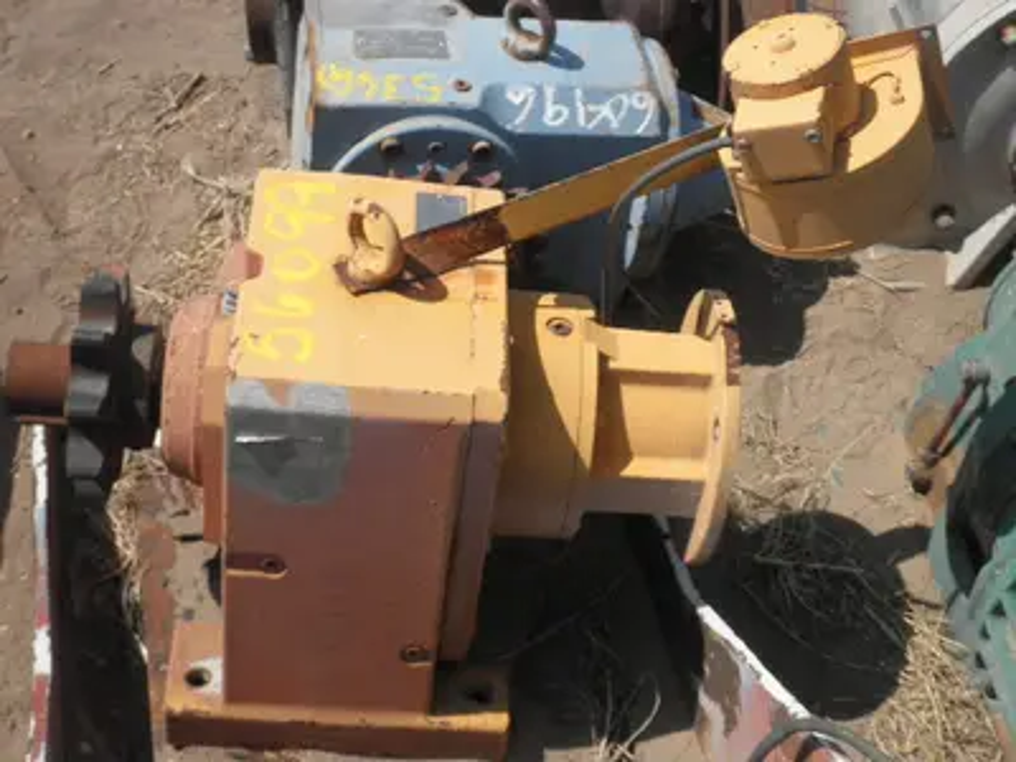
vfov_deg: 24.8
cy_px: 381
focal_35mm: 59
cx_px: 508
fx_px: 1732
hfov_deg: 32.7
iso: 64
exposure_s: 1/100
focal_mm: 10.5
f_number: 10.7
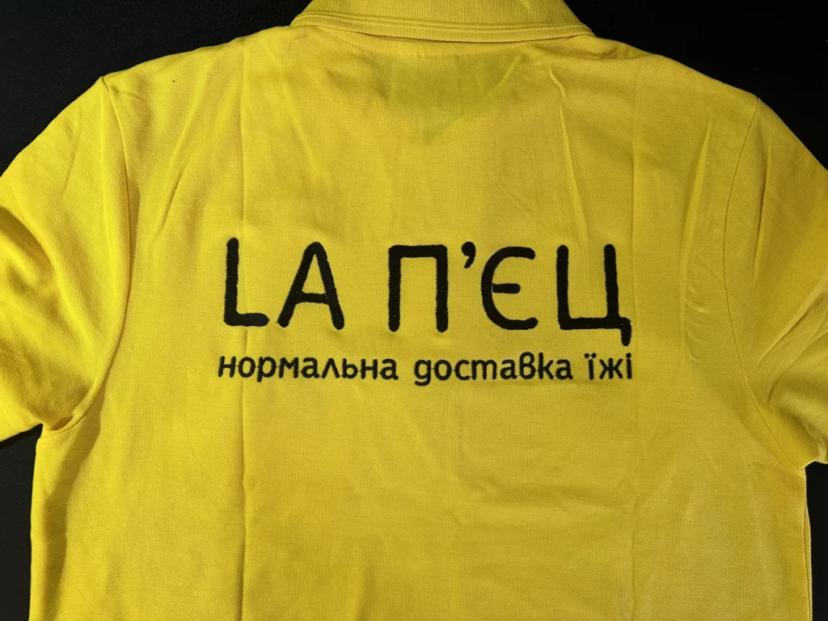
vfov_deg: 56.8
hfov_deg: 71.6
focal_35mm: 24
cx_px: 414
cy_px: 310
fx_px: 574
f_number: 1.78
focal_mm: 6.86
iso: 250
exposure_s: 1/92
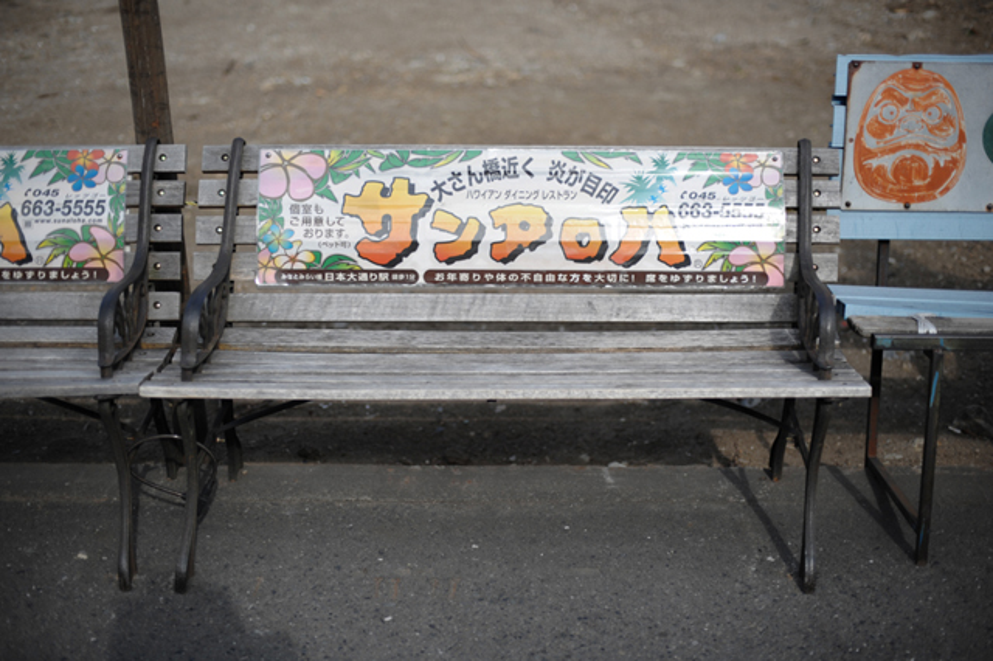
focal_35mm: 50
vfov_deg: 27.0
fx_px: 1378
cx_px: 496
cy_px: 330
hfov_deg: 39.6
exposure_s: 1/6400
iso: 200
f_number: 2.2
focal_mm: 50
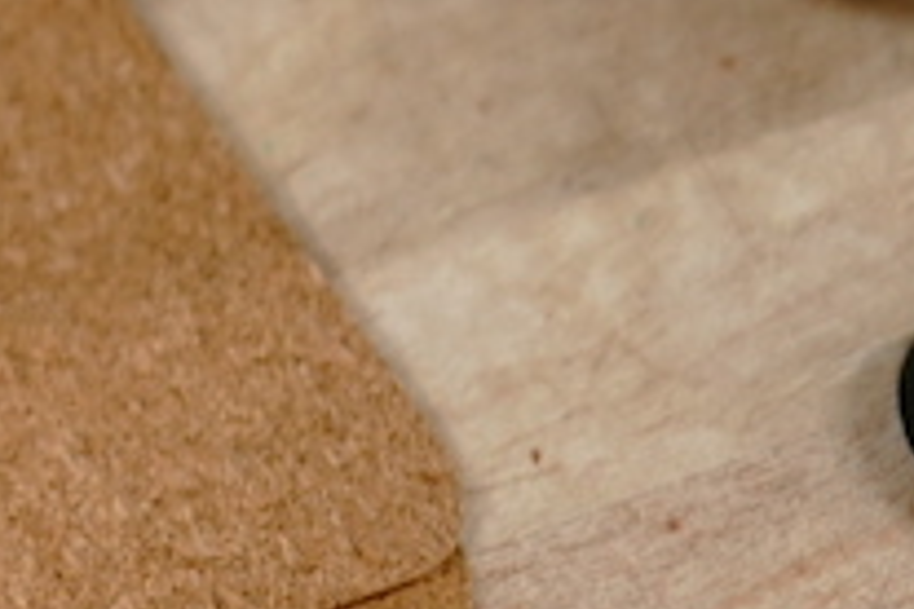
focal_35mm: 174
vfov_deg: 7.6
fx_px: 4417
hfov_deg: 9.5
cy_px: -587
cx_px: -1726
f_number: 1.4
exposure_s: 1/200
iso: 250
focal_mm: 24
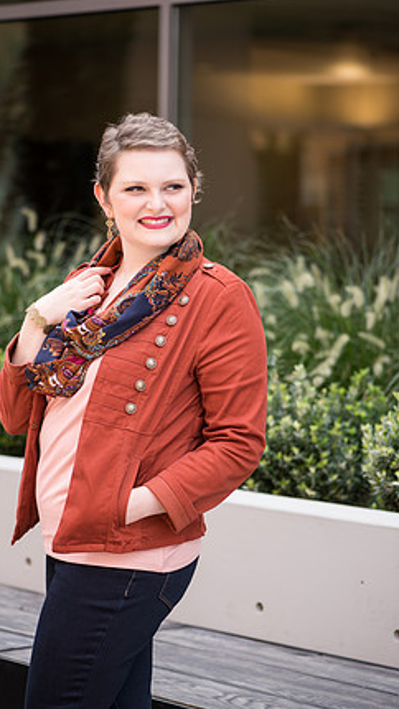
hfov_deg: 10.5
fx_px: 2162
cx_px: 160
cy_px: 364
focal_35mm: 115
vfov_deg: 18.6
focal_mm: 105
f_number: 4.5
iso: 160
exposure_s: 1/400
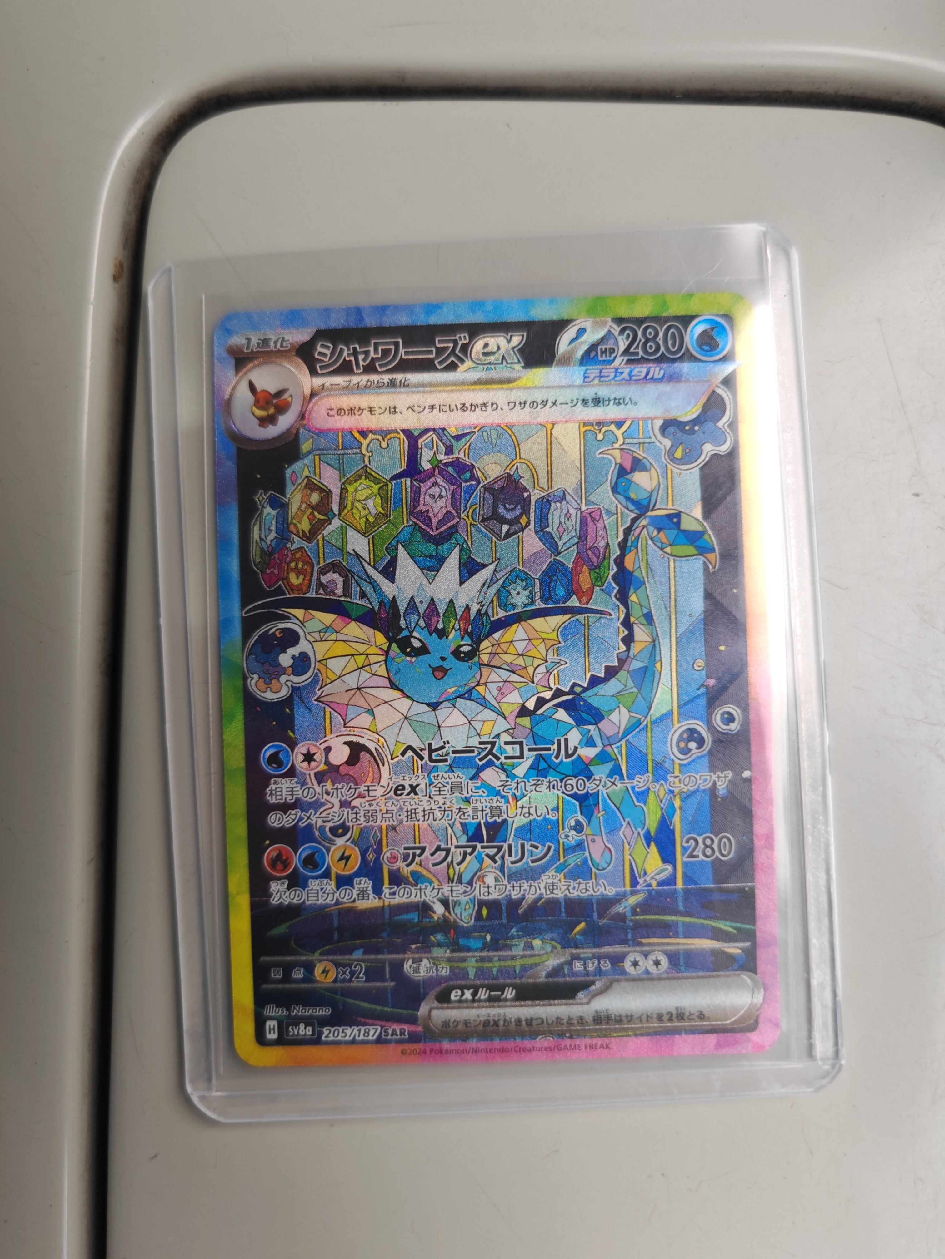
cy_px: 630
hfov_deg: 51.4
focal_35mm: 27
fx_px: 983
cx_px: 472
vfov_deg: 65.3
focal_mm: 7.62
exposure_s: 1/200
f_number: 1.6
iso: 100
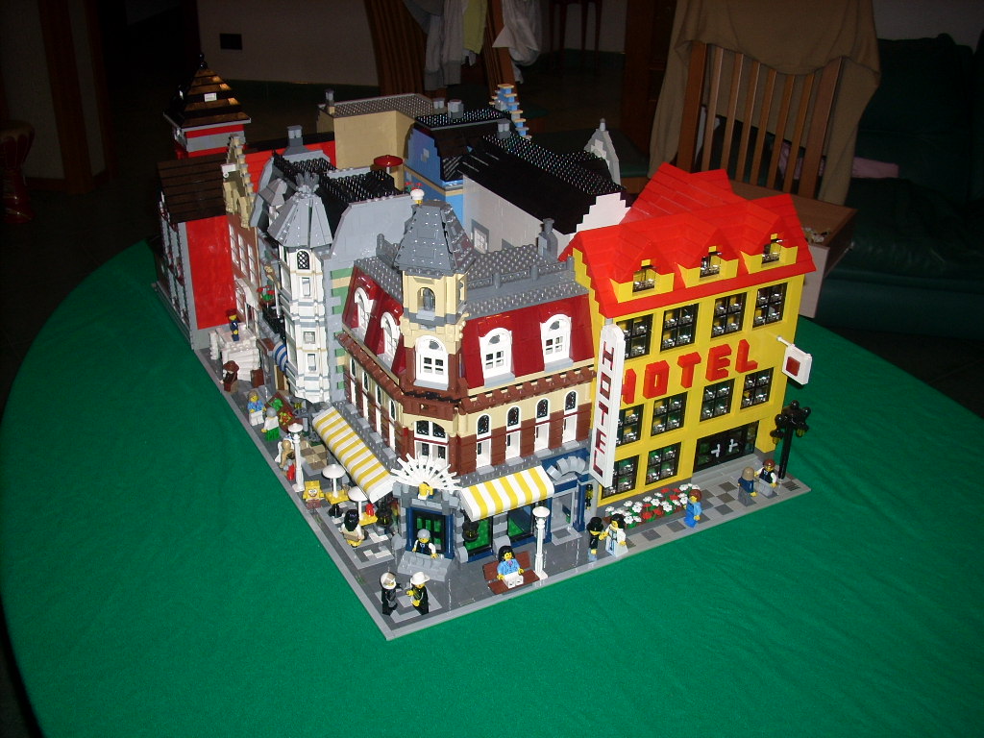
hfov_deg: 50.1
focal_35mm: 37
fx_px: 1052
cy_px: 369
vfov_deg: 38.7
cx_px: 492
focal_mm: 6.2
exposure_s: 1/60
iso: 64
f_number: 2.8
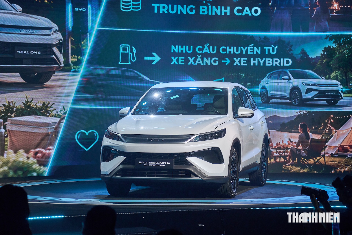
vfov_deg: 13.0
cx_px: 176
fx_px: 1027
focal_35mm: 105
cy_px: 118
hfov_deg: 19.5
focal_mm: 70
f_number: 4
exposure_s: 1/500
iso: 640
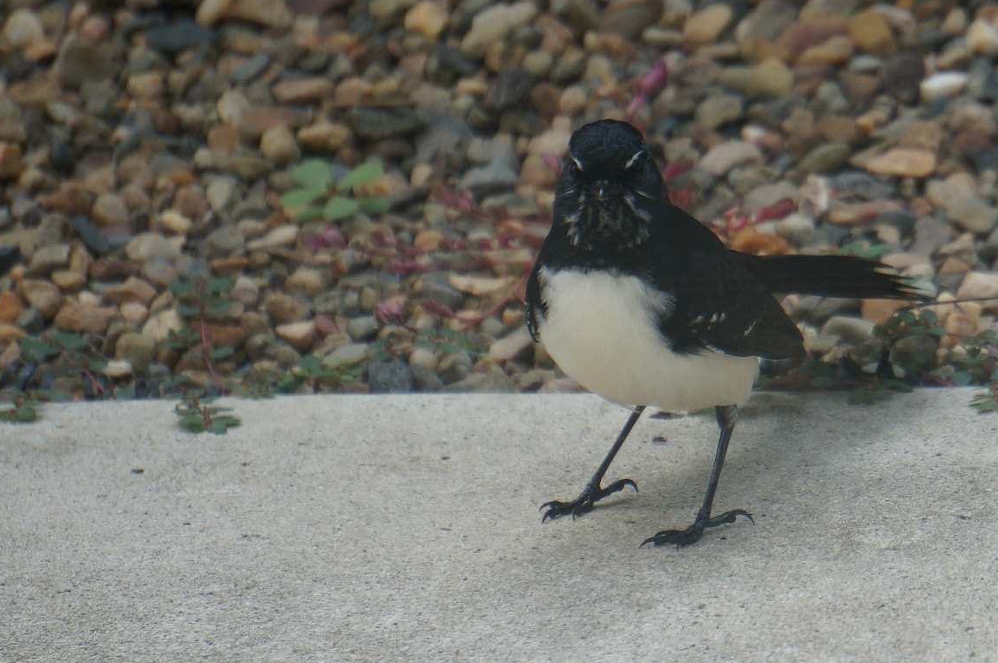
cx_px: 758
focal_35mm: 563
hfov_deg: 3.7
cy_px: 318
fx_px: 15588
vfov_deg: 2.4
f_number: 6.3
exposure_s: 1/400
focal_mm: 210
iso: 400
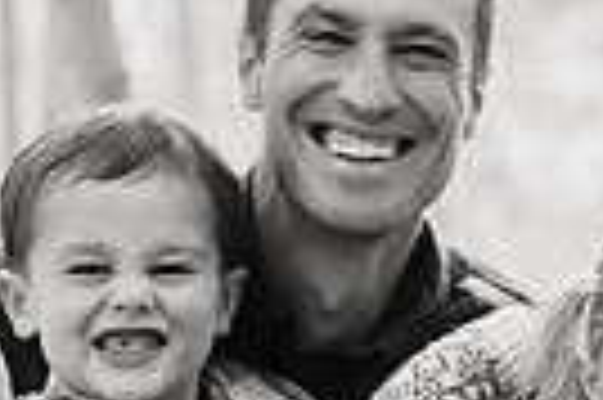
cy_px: 386
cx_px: 657
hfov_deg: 8.4
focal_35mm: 244
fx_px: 4082
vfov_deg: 5.6
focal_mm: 50
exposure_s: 1/1000
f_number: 2.2
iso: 200
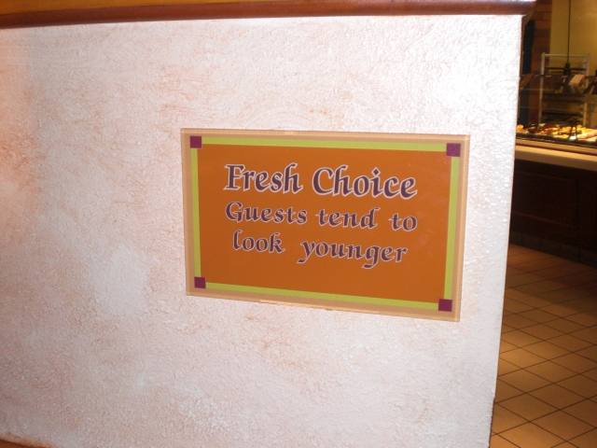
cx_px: 298
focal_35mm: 38
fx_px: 655
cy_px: 224
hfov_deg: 49.0
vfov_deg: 37.7
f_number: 3.1
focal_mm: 6.3
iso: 200
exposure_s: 1/60
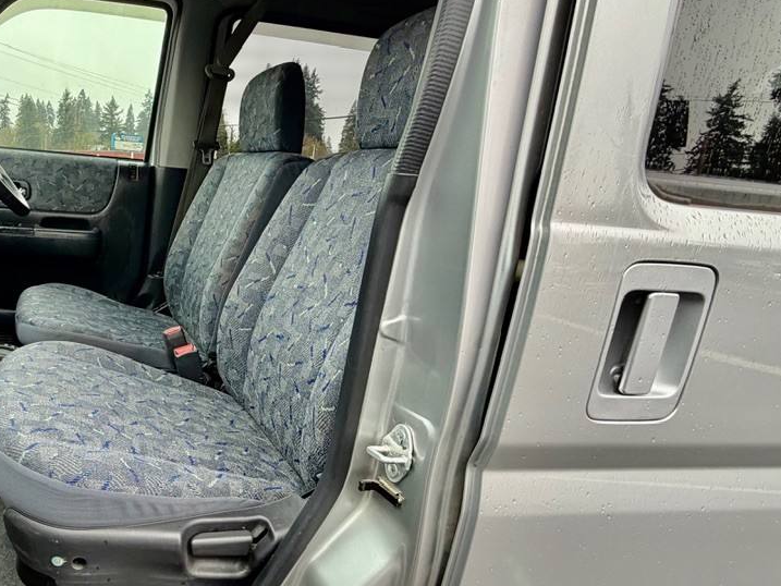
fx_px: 564
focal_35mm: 25
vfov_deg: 54.8
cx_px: 144
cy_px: 325
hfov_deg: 62.8
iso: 160
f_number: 2.2
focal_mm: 2.22
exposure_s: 1/121
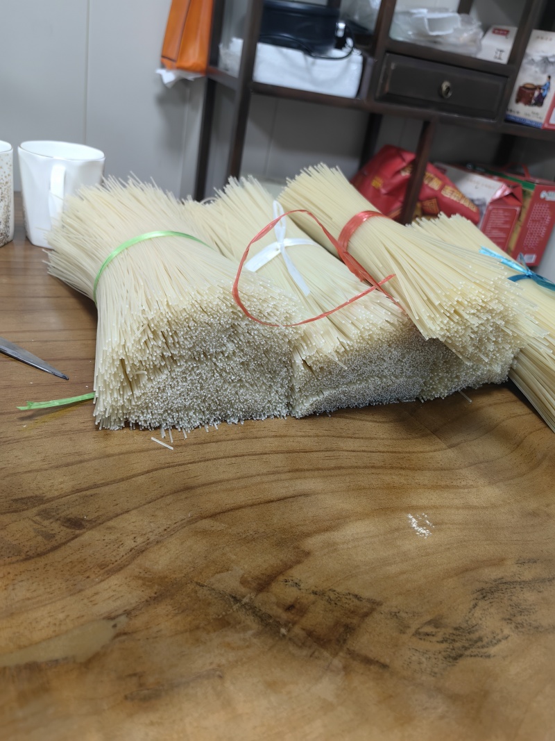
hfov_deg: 51.3
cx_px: 278
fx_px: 577
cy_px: 370
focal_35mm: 27
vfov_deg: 65.3
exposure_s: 1/50
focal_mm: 5.75
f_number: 2
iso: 125
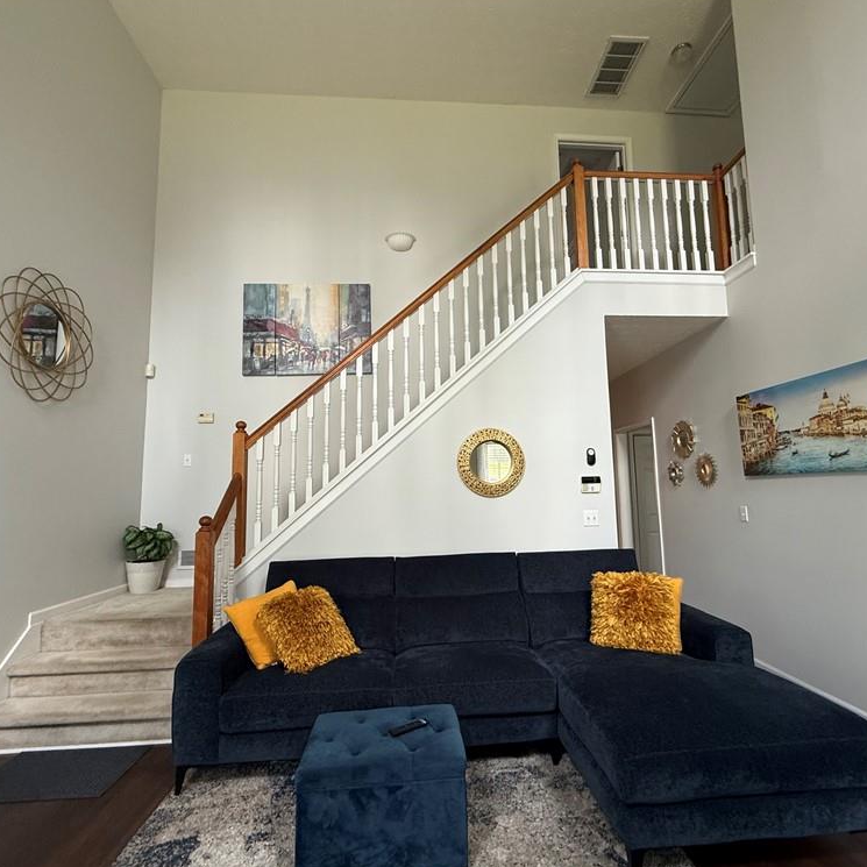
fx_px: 482
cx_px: 452
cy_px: 435
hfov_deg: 83.9
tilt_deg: +7.4
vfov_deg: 84.0
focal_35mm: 17
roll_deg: +0.9
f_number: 2.2
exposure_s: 1/120
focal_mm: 2.22
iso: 200
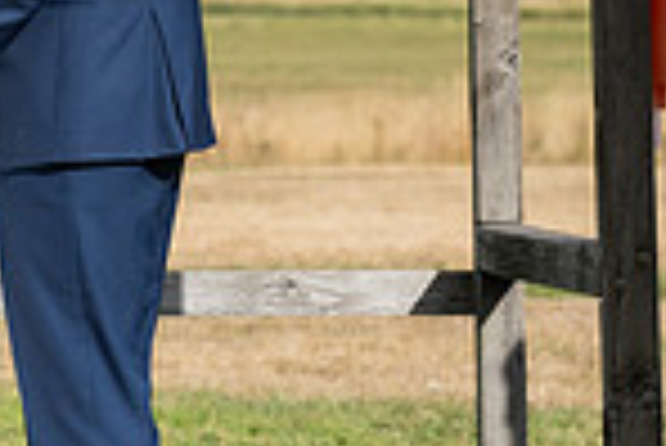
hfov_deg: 6.3
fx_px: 6037
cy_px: -70
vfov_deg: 4.2
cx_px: -117
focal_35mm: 326
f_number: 4.5
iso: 400
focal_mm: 83
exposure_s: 1/8000
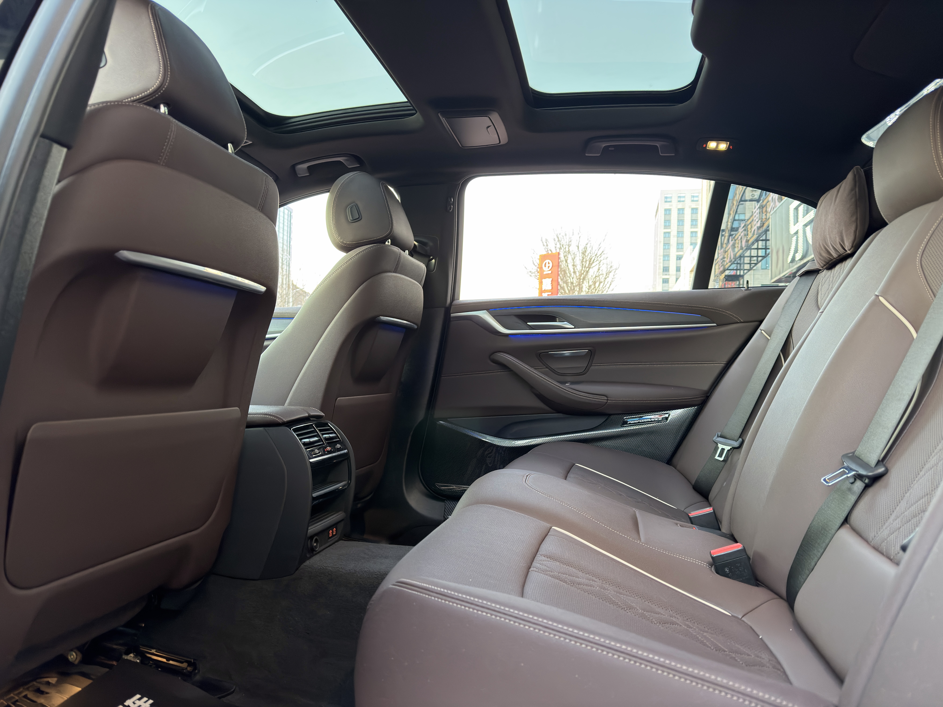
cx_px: 472
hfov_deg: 71.6
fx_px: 654
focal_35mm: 24
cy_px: 354
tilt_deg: +2.3
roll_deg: -2.0
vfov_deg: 56.8
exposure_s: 1/40
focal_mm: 6.76
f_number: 1.78
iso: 320
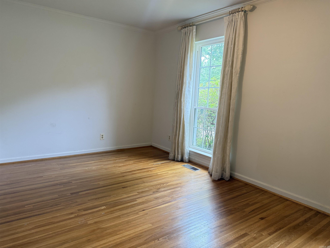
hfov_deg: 71.6
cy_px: 124
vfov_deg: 56.8
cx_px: 165
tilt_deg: -6.6
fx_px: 229
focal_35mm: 24
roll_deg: -2.8
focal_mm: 6.76
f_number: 1.78
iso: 250
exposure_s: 1/120
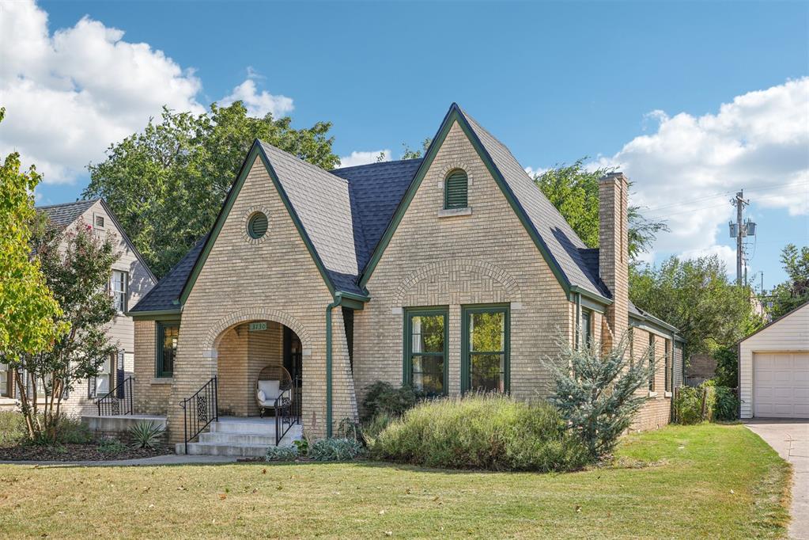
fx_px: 786
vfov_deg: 37.9
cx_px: 404
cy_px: 270
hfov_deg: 54.4
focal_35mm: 35
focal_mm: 35
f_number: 8
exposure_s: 1/100
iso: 100
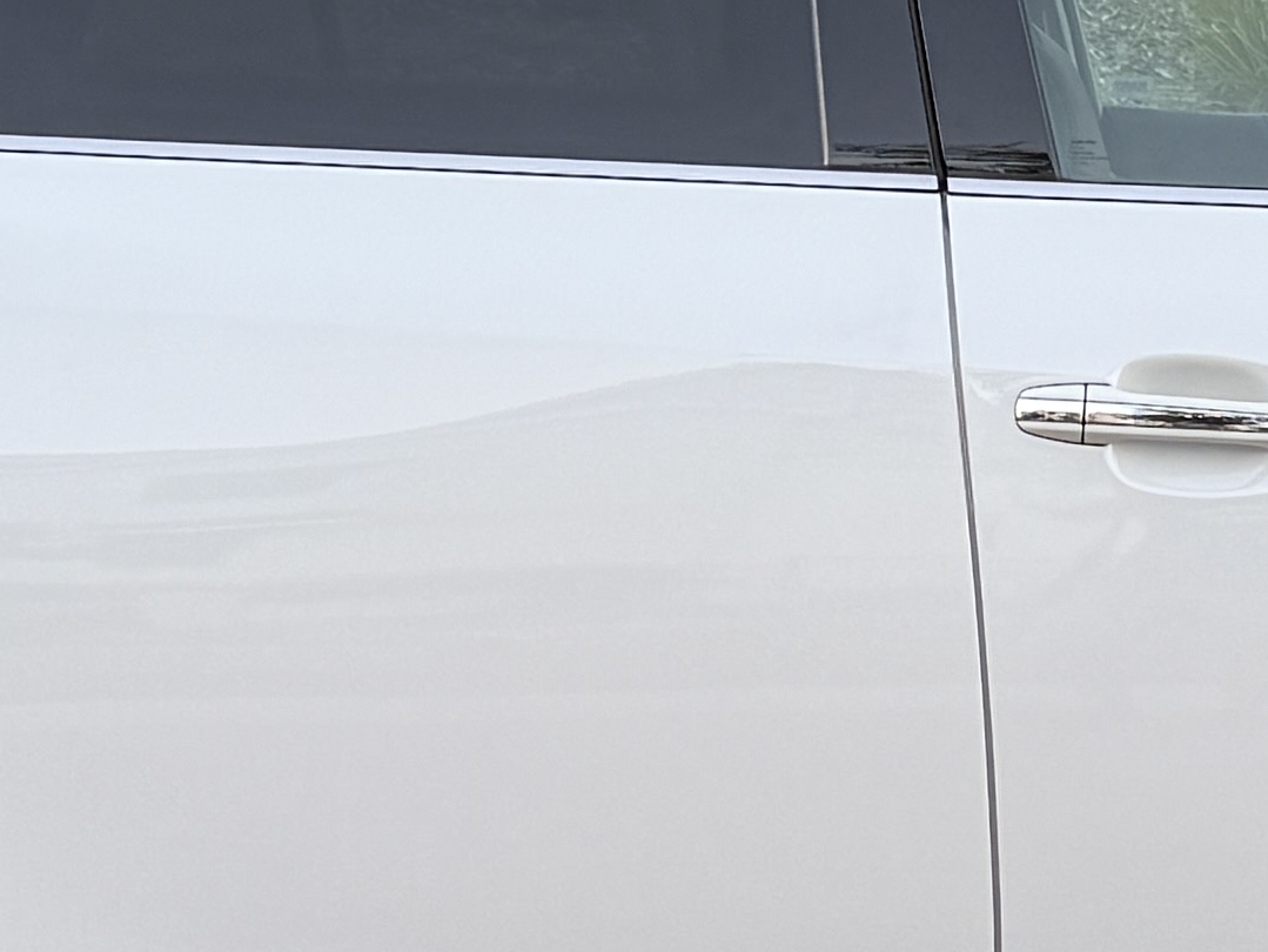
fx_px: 4654
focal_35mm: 127
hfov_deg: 15.3
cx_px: 1178
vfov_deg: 11.7
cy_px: 483
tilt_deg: -8.5
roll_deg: -2.6
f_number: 1.78
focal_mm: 6.76
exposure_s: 1/121
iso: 80
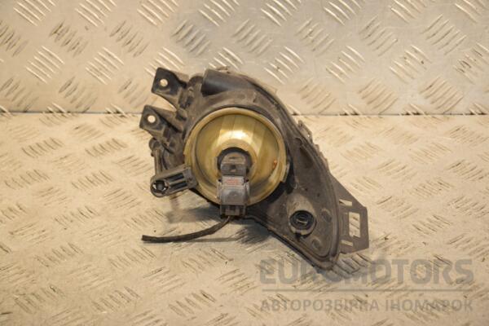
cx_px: 244
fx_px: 1345
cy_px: 163
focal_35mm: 99
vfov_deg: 13.8
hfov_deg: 20.6
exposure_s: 1/200
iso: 800
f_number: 6.3
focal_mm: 66
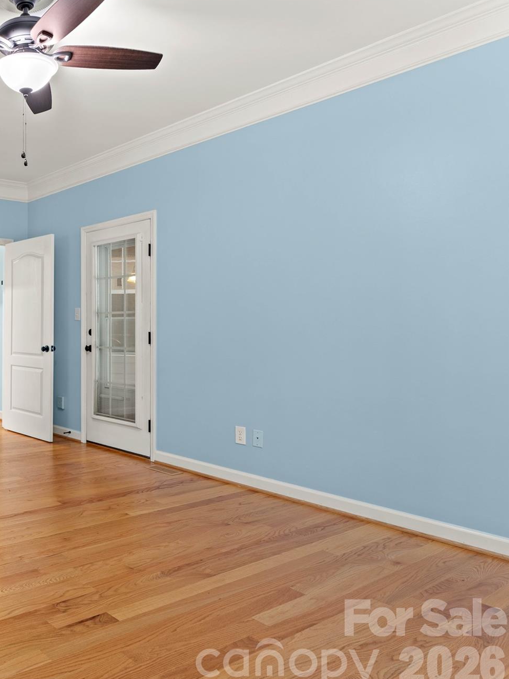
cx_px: -26
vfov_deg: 61.6
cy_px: 343
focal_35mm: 29
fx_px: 568
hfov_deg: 40.6
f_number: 7.1
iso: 100
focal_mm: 19
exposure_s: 2
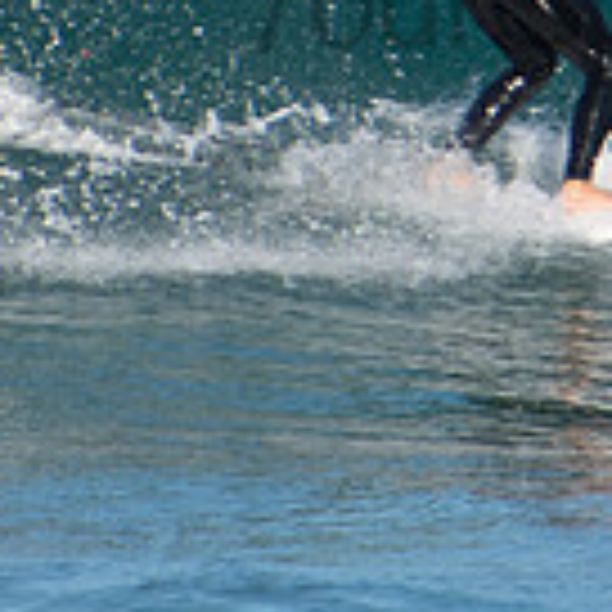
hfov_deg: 0.8
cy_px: -56
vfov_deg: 0.8
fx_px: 43605
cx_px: 702
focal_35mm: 2180
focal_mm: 400
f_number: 5.6
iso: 280
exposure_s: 1/1250
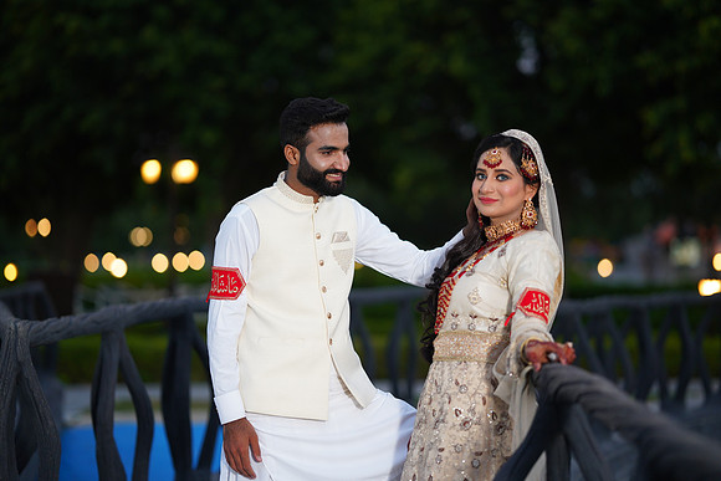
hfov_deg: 23.9
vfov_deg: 16.1
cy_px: 240
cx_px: 360
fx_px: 1703
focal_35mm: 85
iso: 400
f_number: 1.4
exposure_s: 1/200
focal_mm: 85
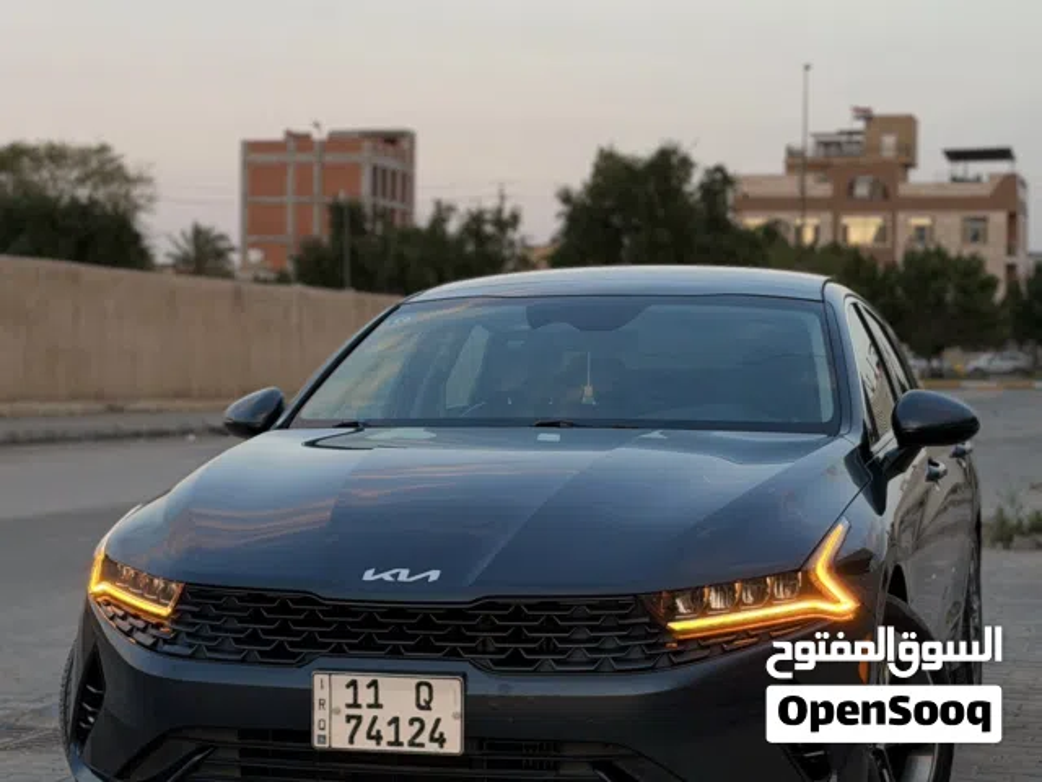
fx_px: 1445
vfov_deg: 30.3
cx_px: 521
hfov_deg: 39.7
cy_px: 391
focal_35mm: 48
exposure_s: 1/513
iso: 80
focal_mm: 6.76
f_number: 1.78
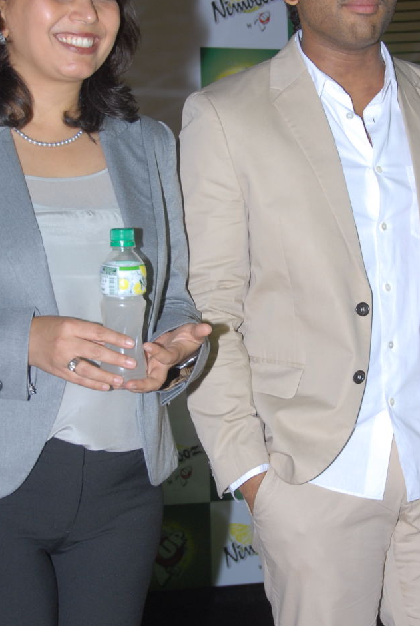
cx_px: 264
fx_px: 1689
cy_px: 310
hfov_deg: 14.2
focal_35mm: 97
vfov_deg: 21.0
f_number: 6.3
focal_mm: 38
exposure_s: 1/125
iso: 250
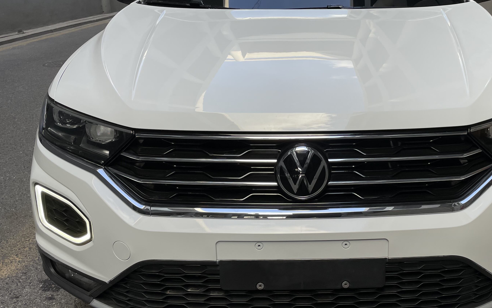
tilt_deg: -15.7
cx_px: 324
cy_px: 121
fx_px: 550
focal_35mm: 41
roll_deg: +0.7
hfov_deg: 47.5
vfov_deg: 31.2
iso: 32
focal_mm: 4.2
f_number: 1.6
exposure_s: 1/487
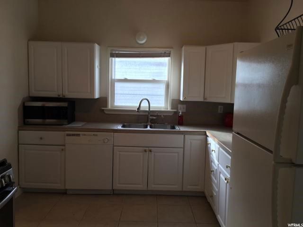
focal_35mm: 29
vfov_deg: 48.2
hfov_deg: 61.7
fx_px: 254
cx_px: 152
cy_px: 114
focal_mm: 4.15
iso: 32
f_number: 2.2
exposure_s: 1/40
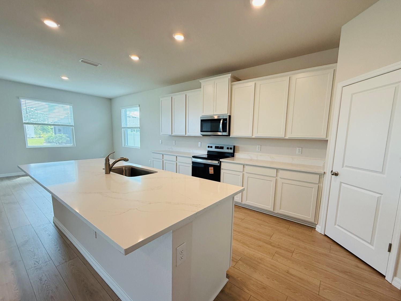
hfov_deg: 98.1
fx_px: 174
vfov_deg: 81.7
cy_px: 160
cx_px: 210
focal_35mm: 15
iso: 125
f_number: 2.2
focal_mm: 2.22
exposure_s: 1/120
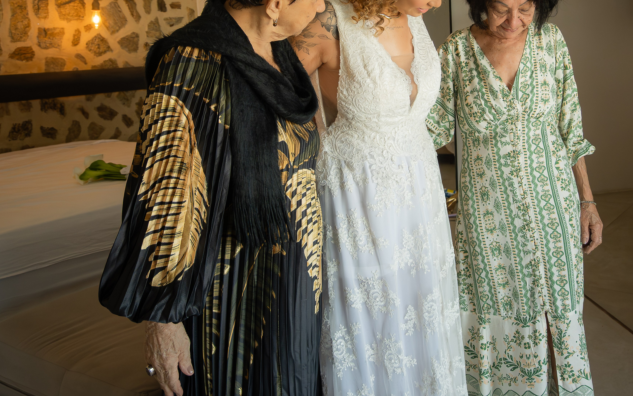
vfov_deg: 31.9
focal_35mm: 39
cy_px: 77
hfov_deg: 50.1
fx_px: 673
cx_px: 380
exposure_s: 1/320
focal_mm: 16
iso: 1000
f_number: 3.5
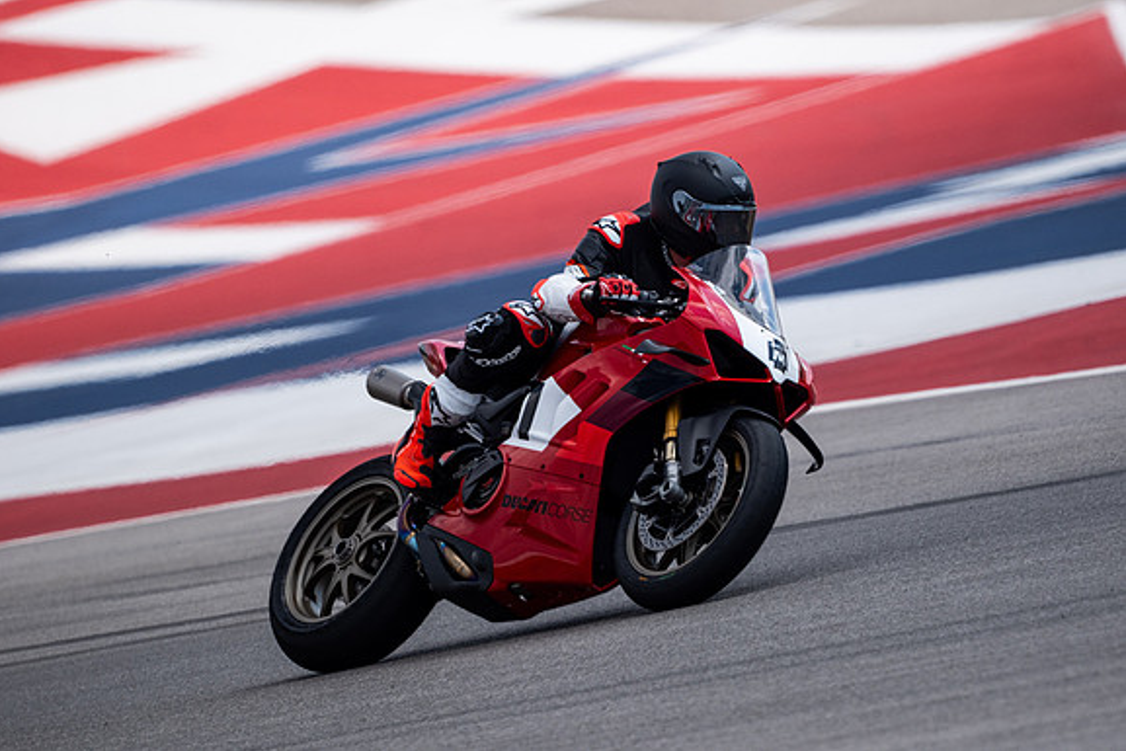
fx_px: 23588
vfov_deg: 1.8
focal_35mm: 754
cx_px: 562
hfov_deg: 2.7
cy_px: 376
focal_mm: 500
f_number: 5.6
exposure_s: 1/2500
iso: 400
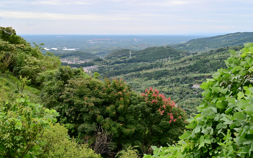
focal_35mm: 50
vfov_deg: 25.8
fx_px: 345
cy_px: 75
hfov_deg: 40.3
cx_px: 127
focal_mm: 48
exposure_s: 1/3200
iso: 4000
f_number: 8
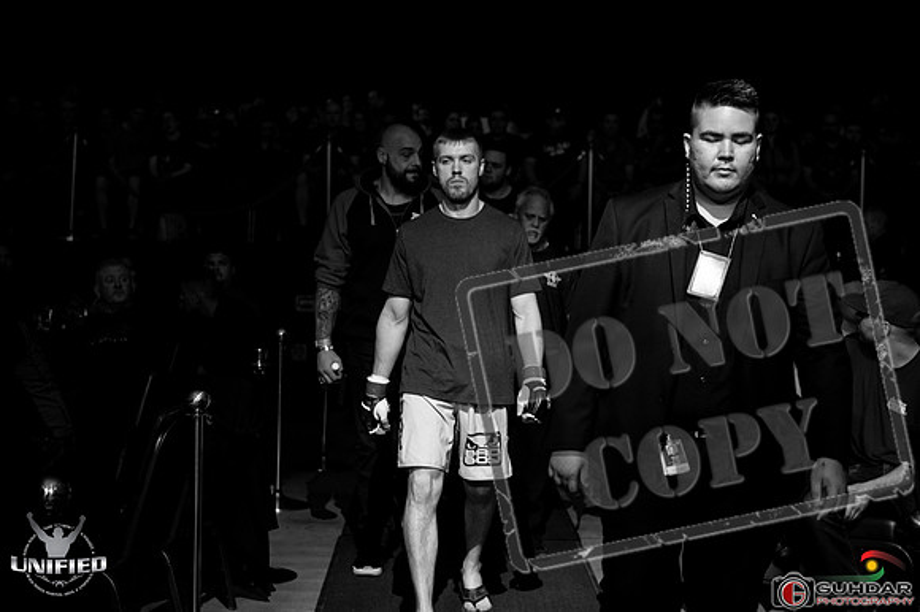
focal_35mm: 70
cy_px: 306
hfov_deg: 28.9
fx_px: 1788
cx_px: 460
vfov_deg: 19.4
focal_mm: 70
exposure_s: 1/125
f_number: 4
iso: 1600
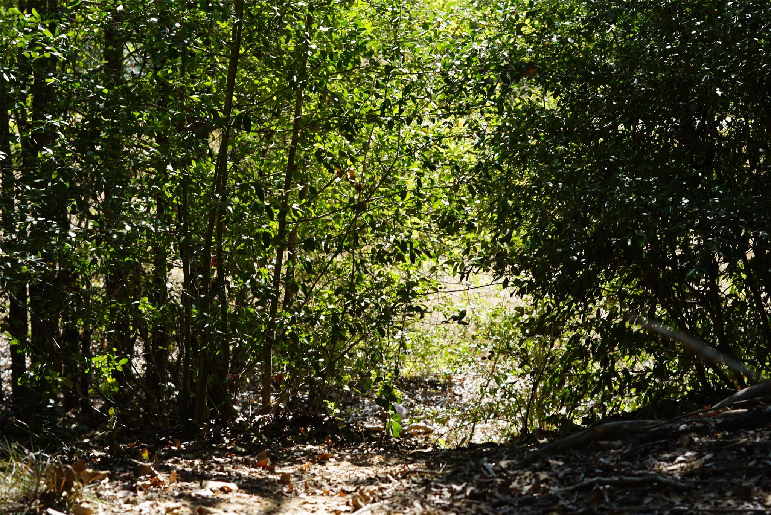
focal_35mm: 75
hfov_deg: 27.0
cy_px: 258
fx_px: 1607
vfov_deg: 18.2
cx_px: 386
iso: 100
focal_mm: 50
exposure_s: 1/80
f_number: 6.3
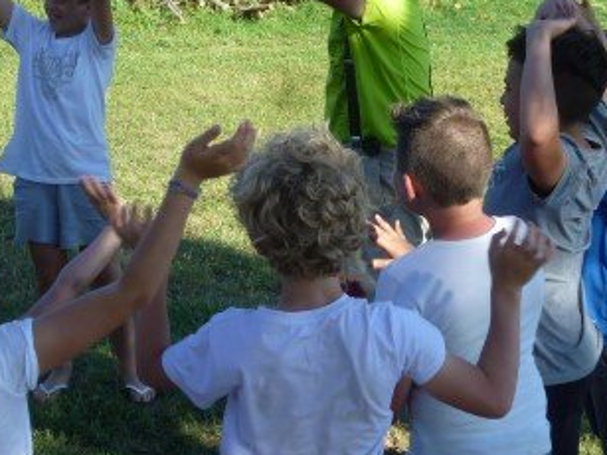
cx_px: 166
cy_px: 79
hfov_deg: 19.5
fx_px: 1753
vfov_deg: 14.7
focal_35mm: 100
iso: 80
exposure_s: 1/200
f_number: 4.3
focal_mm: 8.6
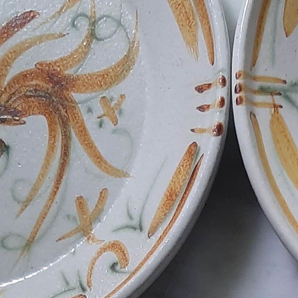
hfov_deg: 18.9
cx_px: 233
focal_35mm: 91
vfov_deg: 17.3
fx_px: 886
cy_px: 437
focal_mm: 3.93
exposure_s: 1/50
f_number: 1.7
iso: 200
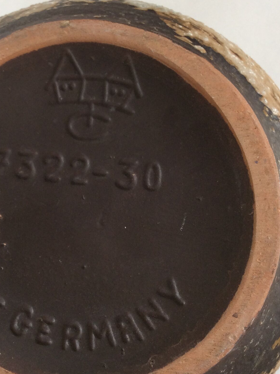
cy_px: 167
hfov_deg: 27.2
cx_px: 87
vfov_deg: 36.2
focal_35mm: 53
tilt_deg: -79.8
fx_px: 573
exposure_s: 1/25
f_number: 2.4
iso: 40
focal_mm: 3.3
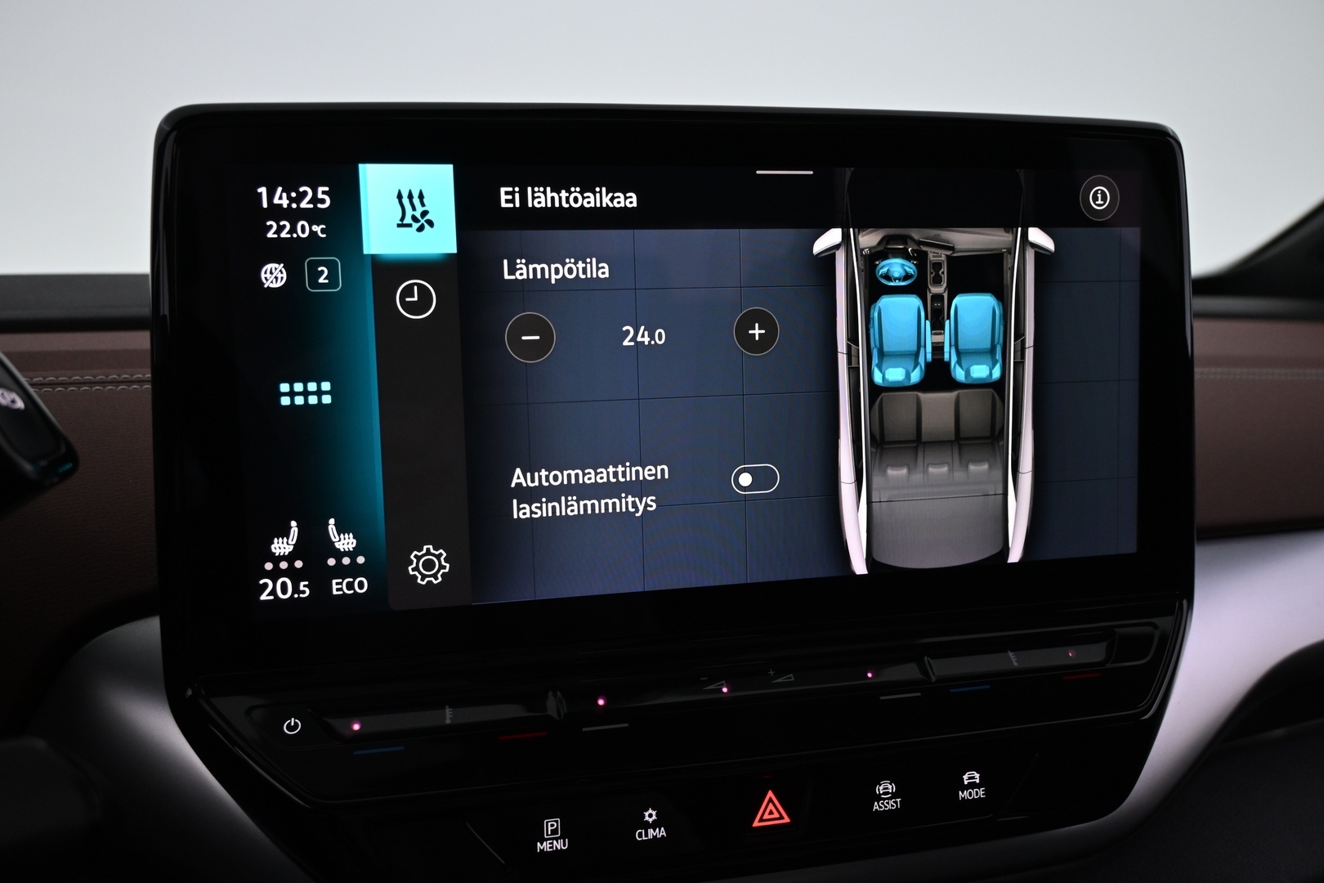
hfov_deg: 61.9
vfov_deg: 43.6
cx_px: 662
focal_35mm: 30
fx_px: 1103
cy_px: 442
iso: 800
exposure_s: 1/30
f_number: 4.5
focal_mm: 20
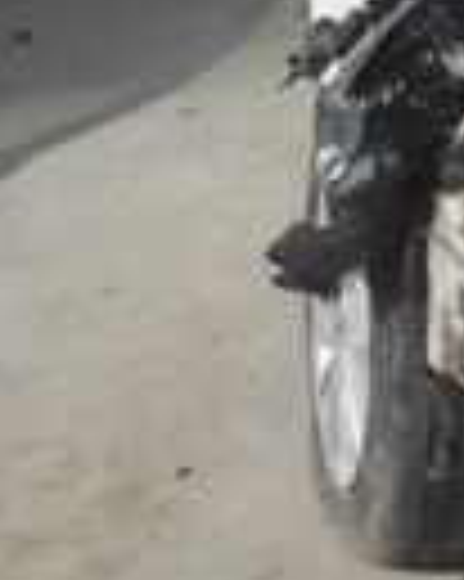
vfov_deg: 15.4
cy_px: -108
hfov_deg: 11.6
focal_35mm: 121
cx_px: 896
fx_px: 2080
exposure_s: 1/500
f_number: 6.2
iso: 125
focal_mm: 4.5
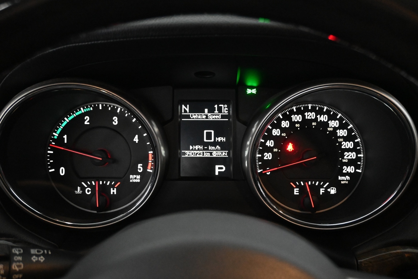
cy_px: 140
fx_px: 392
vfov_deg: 39.1
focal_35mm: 34
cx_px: 209
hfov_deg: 56.1
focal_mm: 22.5
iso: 6400
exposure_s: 1/60
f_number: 4
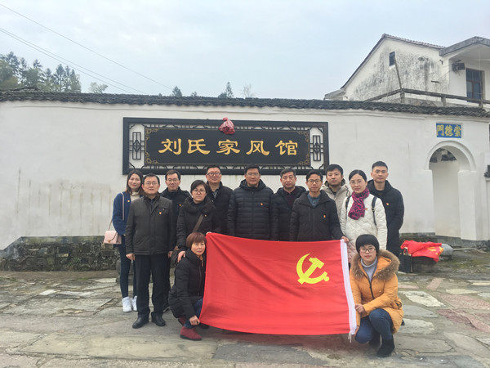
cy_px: 184
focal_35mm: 29
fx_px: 411
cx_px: 245
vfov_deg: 48.2
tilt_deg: +3.1
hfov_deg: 61.7
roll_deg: -1.1
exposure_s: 1/373
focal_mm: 4.15
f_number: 2.2
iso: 25
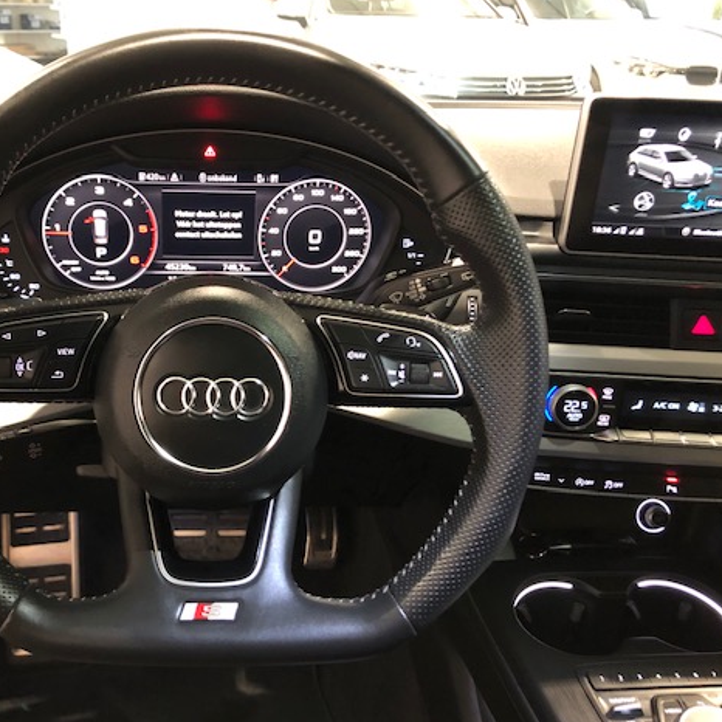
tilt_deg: -24.0
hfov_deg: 47.5
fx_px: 802
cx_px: 232
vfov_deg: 48.4
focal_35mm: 34
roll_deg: -1.3
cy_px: 366
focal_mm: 3.99
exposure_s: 1/4
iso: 100
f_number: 1.8
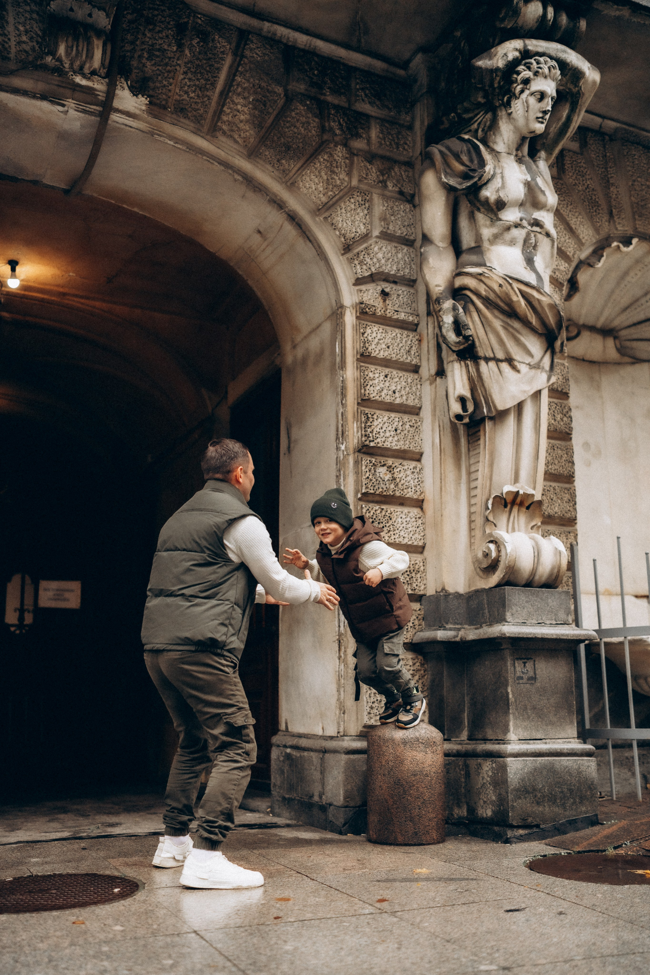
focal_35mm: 35
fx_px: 948
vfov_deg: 54.4
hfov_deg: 37.9
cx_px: 325
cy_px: 488
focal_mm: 35
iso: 800
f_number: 1.4
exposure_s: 1/3200
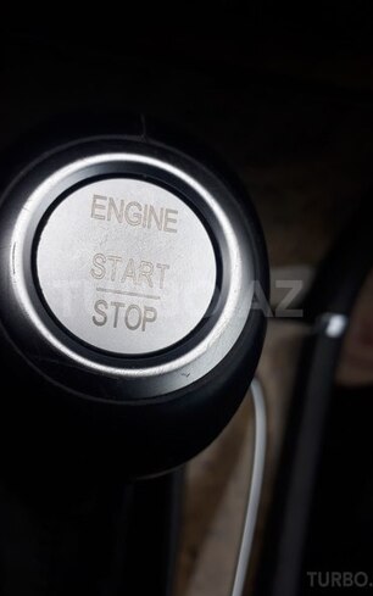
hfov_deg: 43.2
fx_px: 471
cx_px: 178
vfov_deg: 64.6
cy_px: 299
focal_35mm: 29
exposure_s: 1/125
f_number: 1.9
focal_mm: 3.6
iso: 40
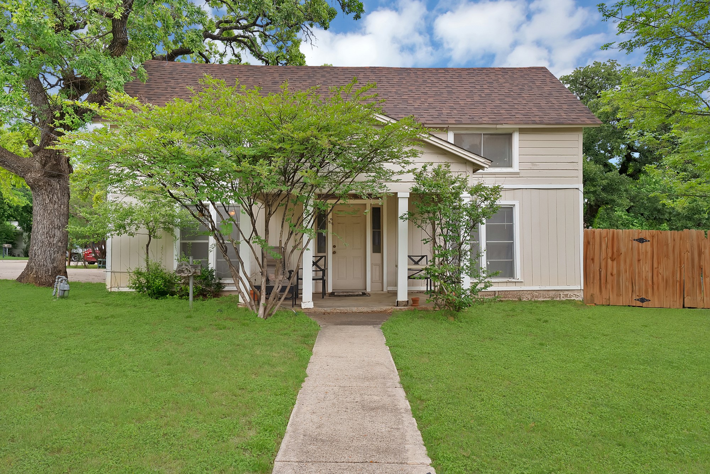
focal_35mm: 21
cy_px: 237
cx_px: 355
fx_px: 414
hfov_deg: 81.2
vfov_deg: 59.5
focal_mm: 21
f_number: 9
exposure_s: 1/25
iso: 640
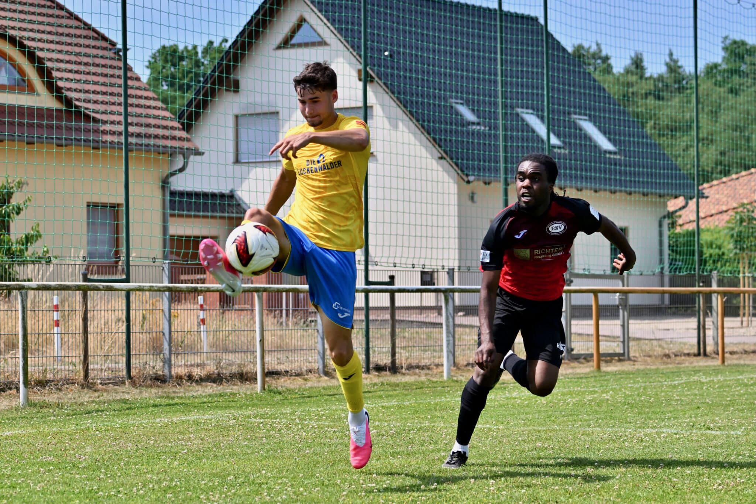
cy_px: 252
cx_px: 378
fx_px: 1680
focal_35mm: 80
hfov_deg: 25.4
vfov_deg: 17.1
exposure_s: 1/1600
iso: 200
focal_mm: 80
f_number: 4.5
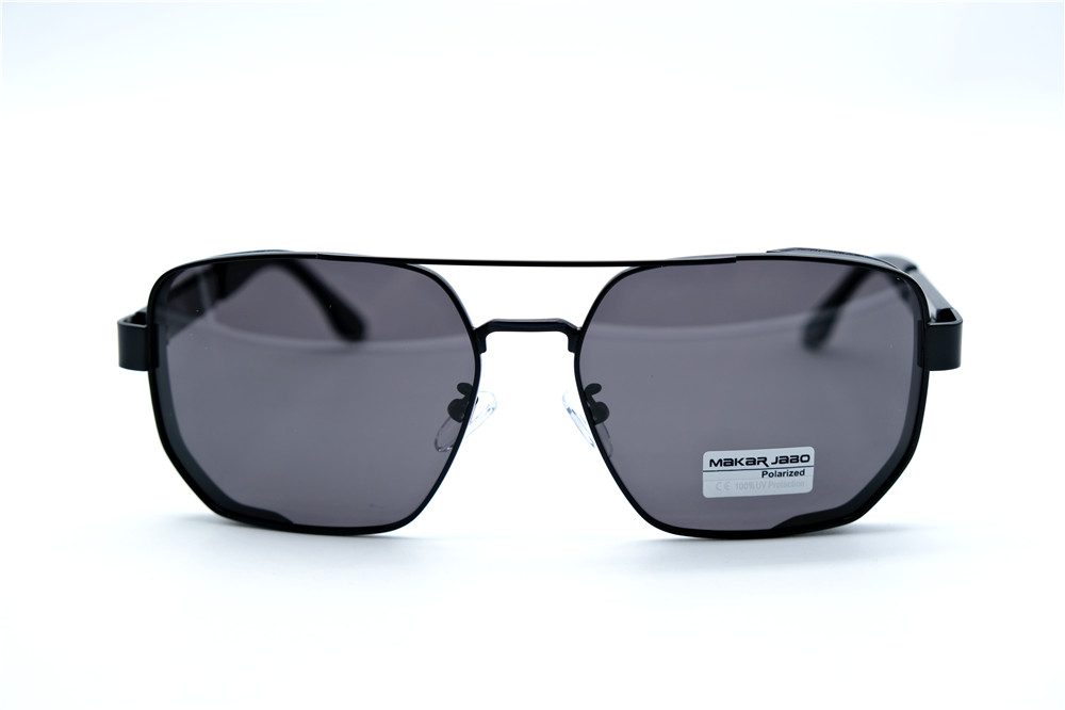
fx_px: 1597
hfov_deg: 36.9
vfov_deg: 25.0
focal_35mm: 54
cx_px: 532
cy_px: 355
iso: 160
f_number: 5
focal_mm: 35.8
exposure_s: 1/140
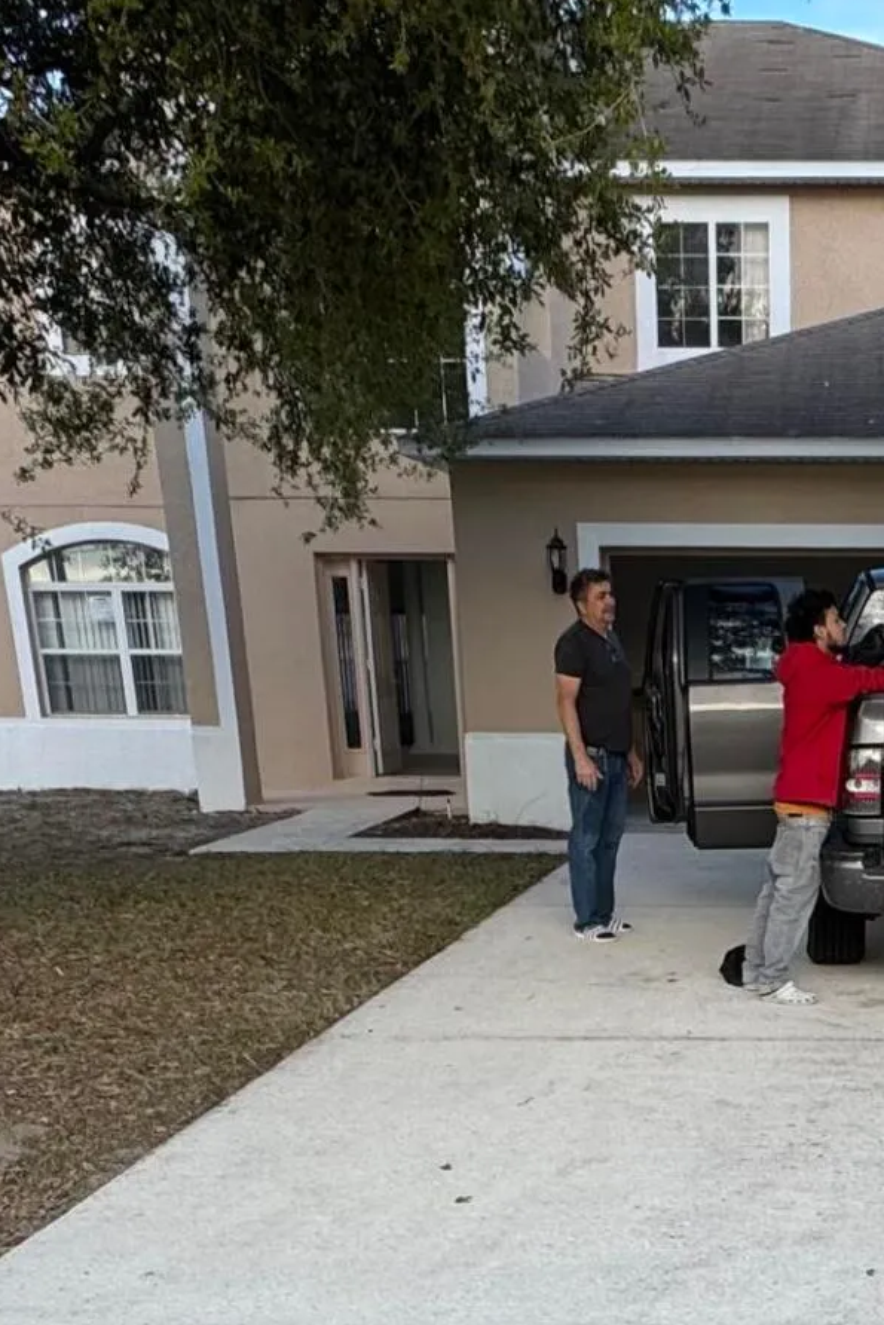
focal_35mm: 47
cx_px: 836
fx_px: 1730
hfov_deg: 27.4
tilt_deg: -21.4
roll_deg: -1.1
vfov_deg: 37.2
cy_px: 1349
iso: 40
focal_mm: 2.22
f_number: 2.2
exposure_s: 1/346
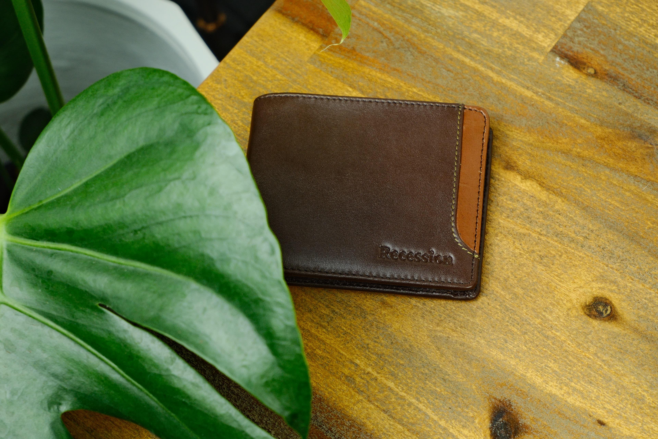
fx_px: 1243
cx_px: 329
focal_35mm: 68
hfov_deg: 29.7
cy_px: 220
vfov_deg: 20.0
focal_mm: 45
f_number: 5.6
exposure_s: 1/25
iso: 800
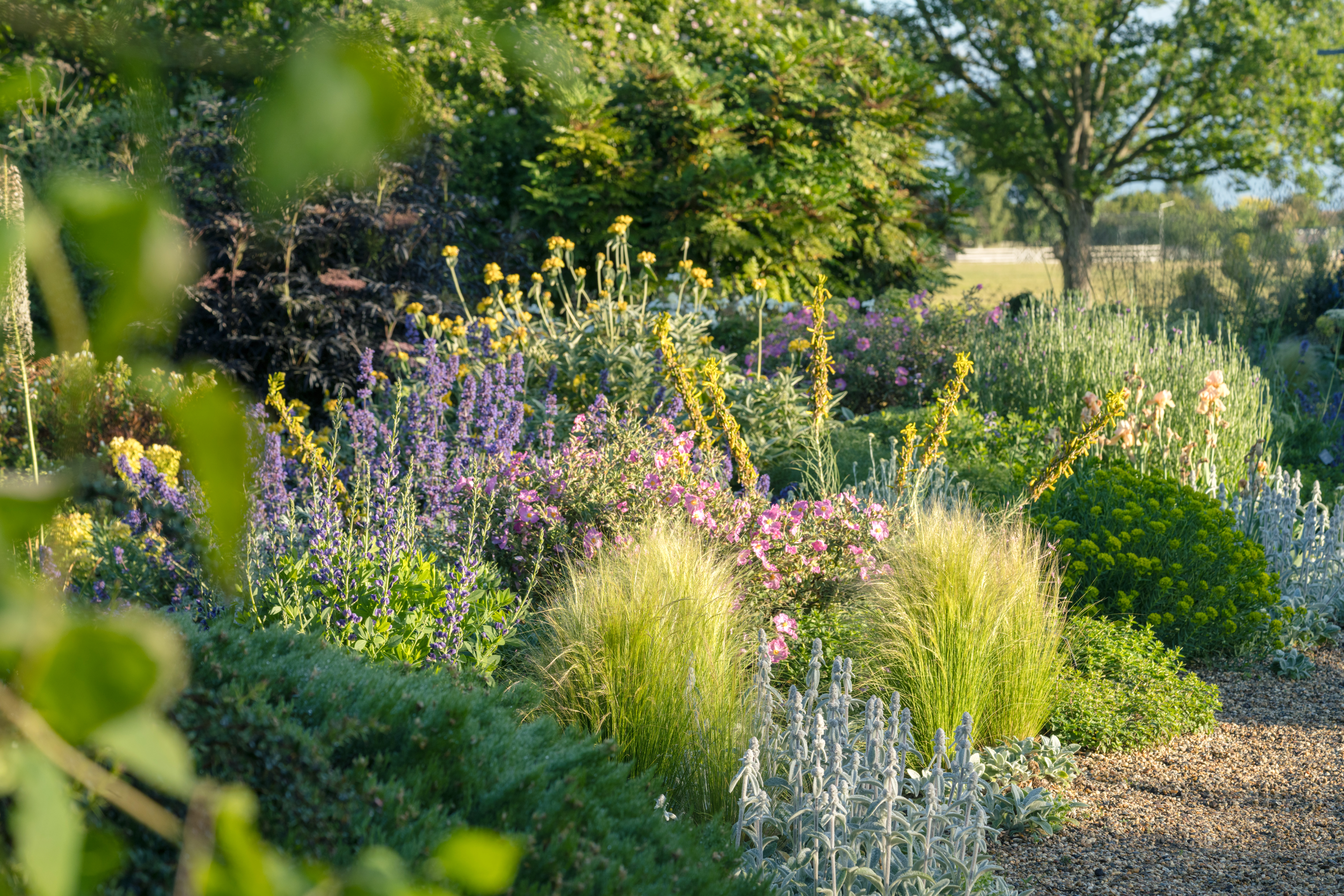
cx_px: 672
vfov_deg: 15.2
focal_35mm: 90
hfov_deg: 22.6
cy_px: 448
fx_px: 3360
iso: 400
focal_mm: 90
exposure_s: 1/250
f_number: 7.1
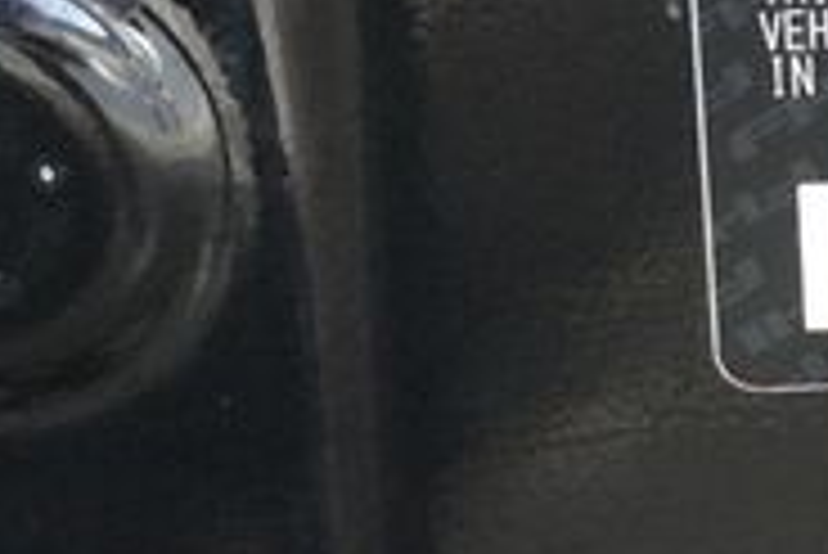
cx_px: 1400
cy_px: 54
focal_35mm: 214
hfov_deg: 9.3
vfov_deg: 6.4
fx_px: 4920
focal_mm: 41
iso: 6400
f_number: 9
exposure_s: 1/250
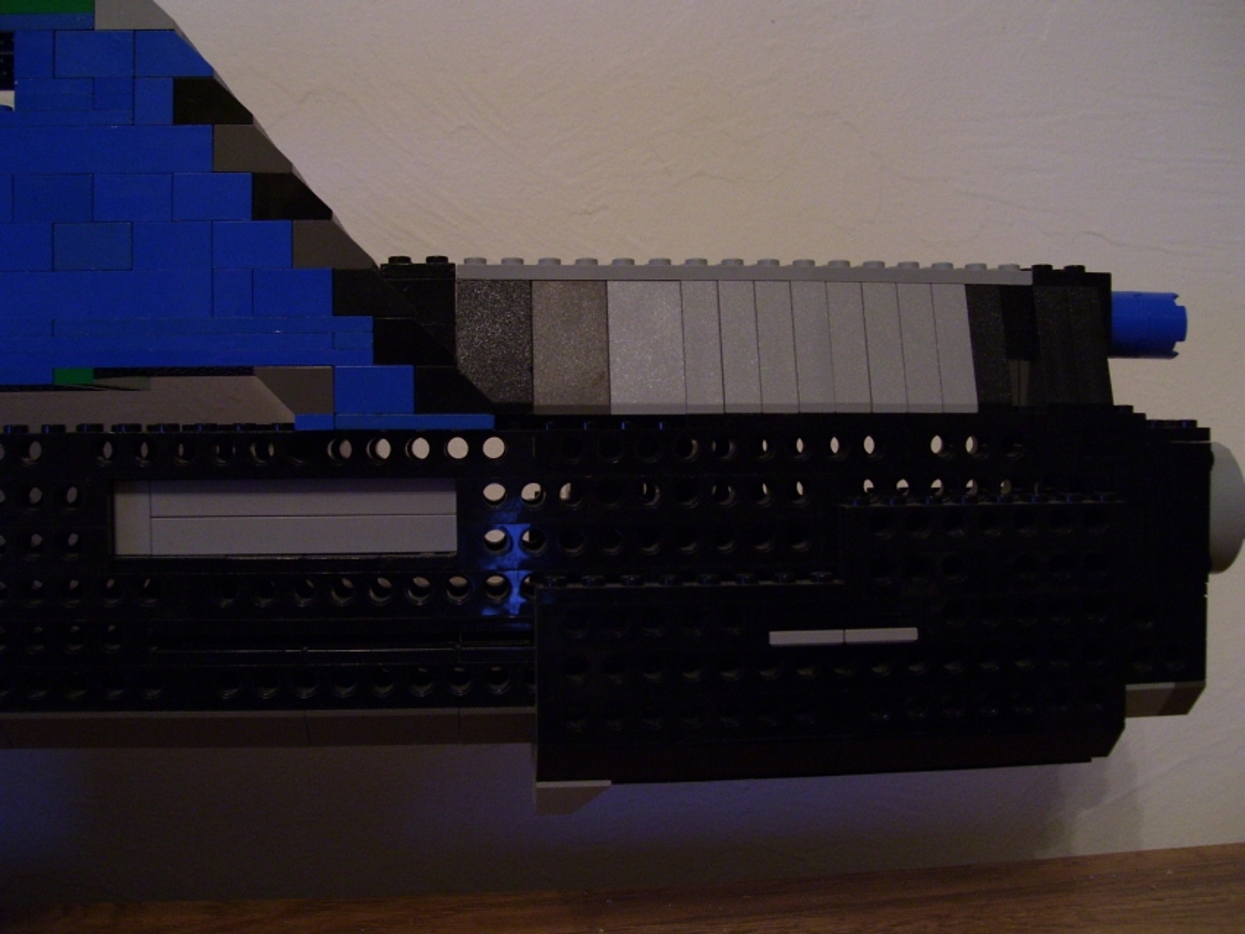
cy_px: 467
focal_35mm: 37
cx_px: 622
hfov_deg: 50.1
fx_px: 1331
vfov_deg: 38.7
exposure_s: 1/8
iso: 160
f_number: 2.7
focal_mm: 6
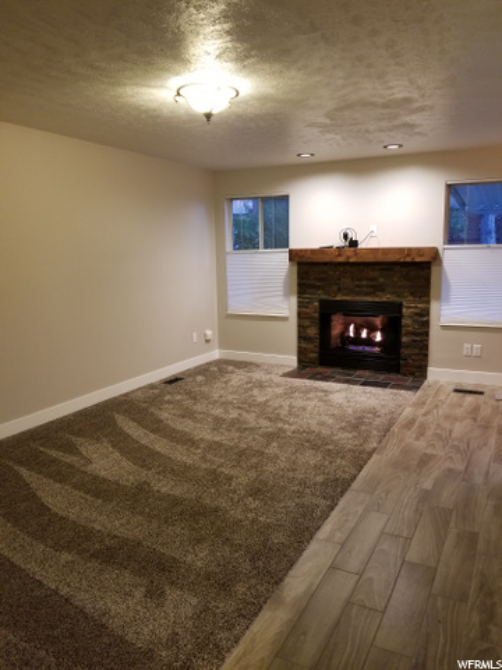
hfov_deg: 53.1
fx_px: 503
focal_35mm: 26
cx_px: 251
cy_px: 335
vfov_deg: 67.3
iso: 250
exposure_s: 1/30
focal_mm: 4.25
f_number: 1.7
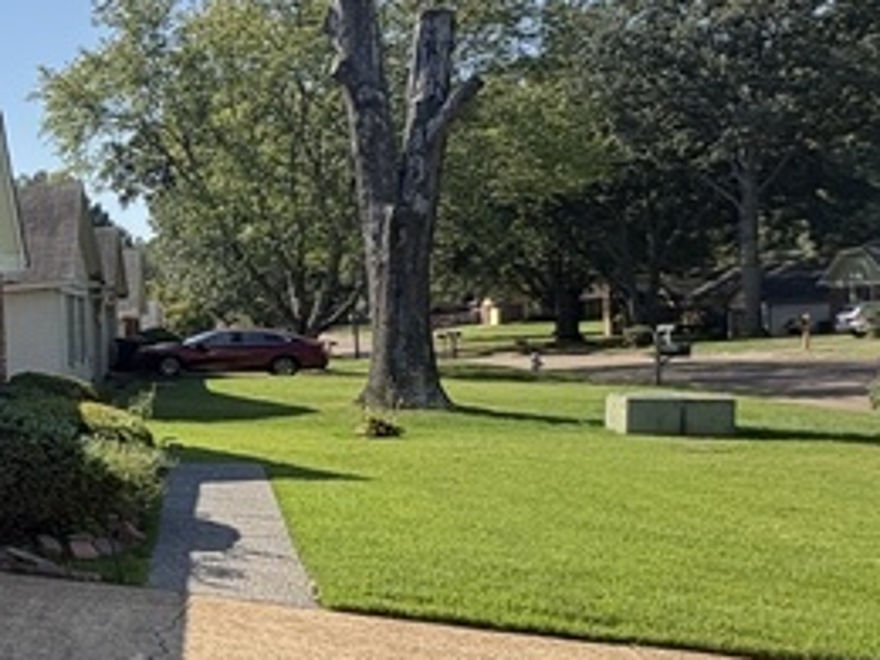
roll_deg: +4.6
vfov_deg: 33.5
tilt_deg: +0.2
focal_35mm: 43
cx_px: -450
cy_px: 393
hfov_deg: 28.2
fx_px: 1093
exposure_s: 1/1126
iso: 64
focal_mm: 2.22
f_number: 2.2
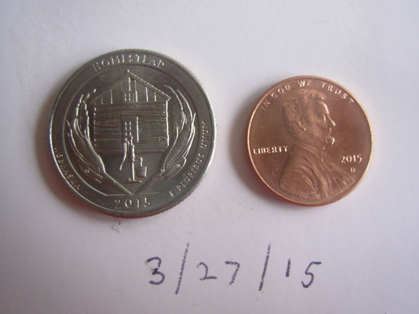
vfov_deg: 37.7
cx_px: 210
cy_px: 157
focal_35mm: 38
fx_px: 460
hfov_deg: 49.0
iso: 50
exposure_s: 1/23.3
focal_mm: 6.3
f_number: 2.9
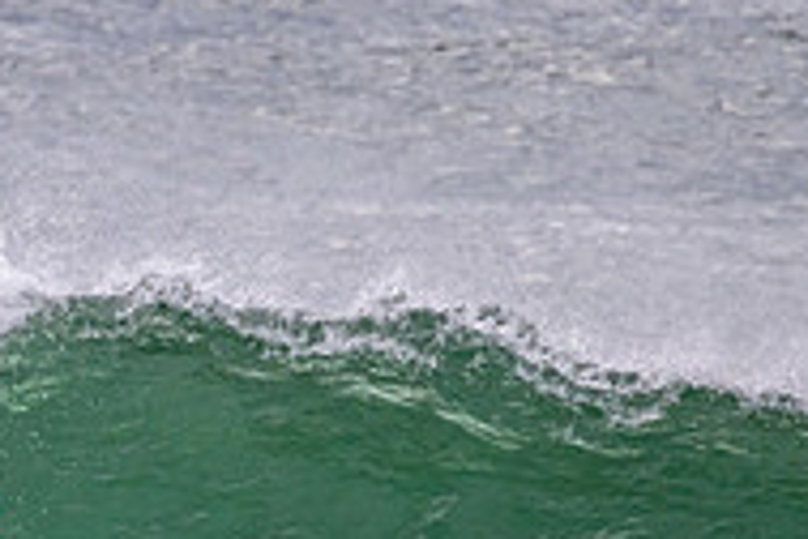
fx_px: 55052
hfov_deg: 0.8
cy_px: 597
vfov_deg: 0.6
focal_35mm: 2453
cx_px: 128
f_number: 11
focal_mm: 800
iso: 1800
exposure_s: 1/2000
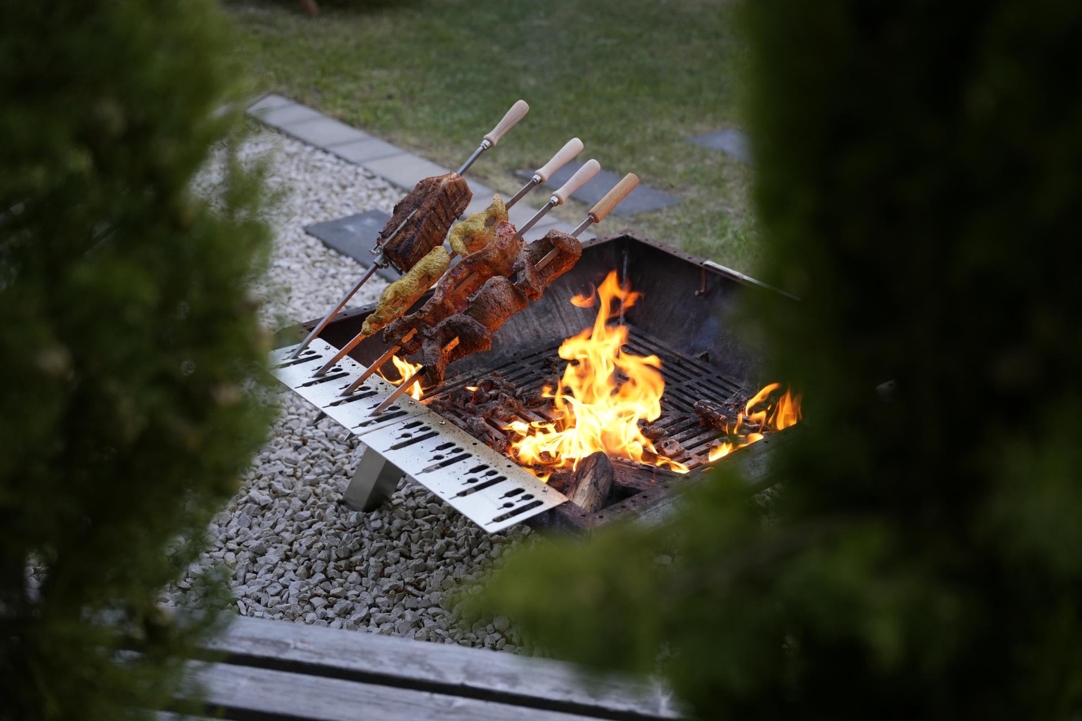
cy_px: 360
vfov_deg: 28.7
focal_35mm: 47
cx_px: 541
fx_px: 1409
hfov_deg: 42.0
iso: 320
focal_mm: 46.9
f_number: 2.8
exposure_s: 1/160
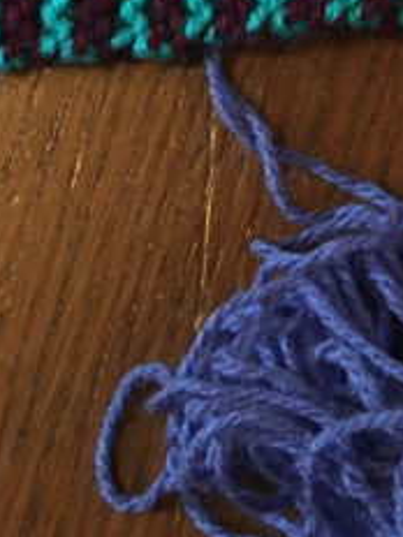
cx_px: 797
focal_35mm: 128
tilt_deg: -69.9
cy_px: -442
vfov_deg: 13.7
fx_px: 1987
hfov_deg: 10.6
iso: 160
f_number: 2.2
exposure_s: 1/33
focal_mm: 4.15
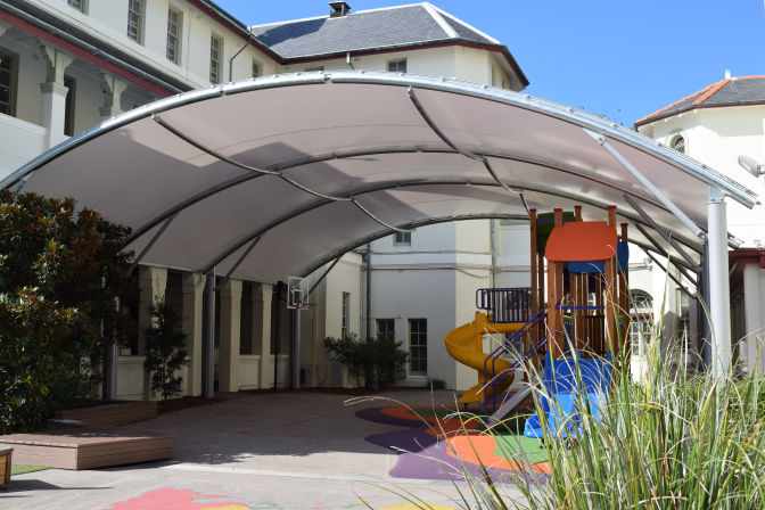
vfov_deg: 33.0
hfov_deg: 47.9
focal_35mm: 40
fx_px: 861
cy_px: 255
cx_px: 382
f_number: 9
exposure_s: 1/320
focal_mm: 27
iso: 200
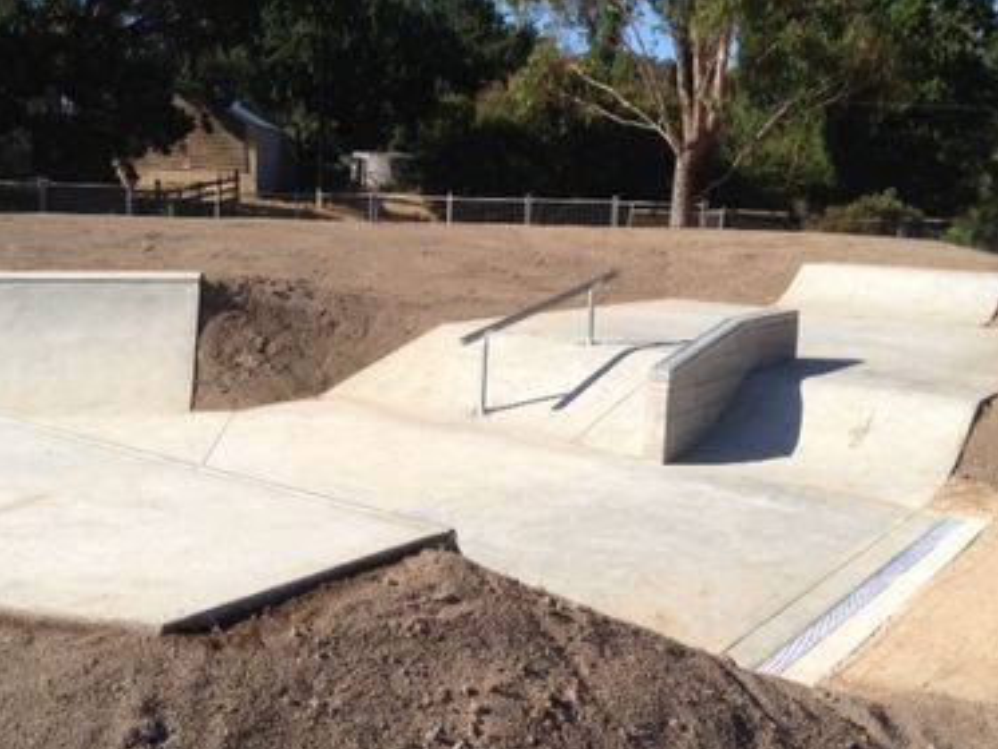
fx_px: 1298
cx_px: 463
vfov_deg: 32.2
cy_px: 391
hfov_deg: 42.0
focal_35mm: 45
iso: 50
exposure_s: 1/1842
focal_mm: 4.28
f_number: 2.4
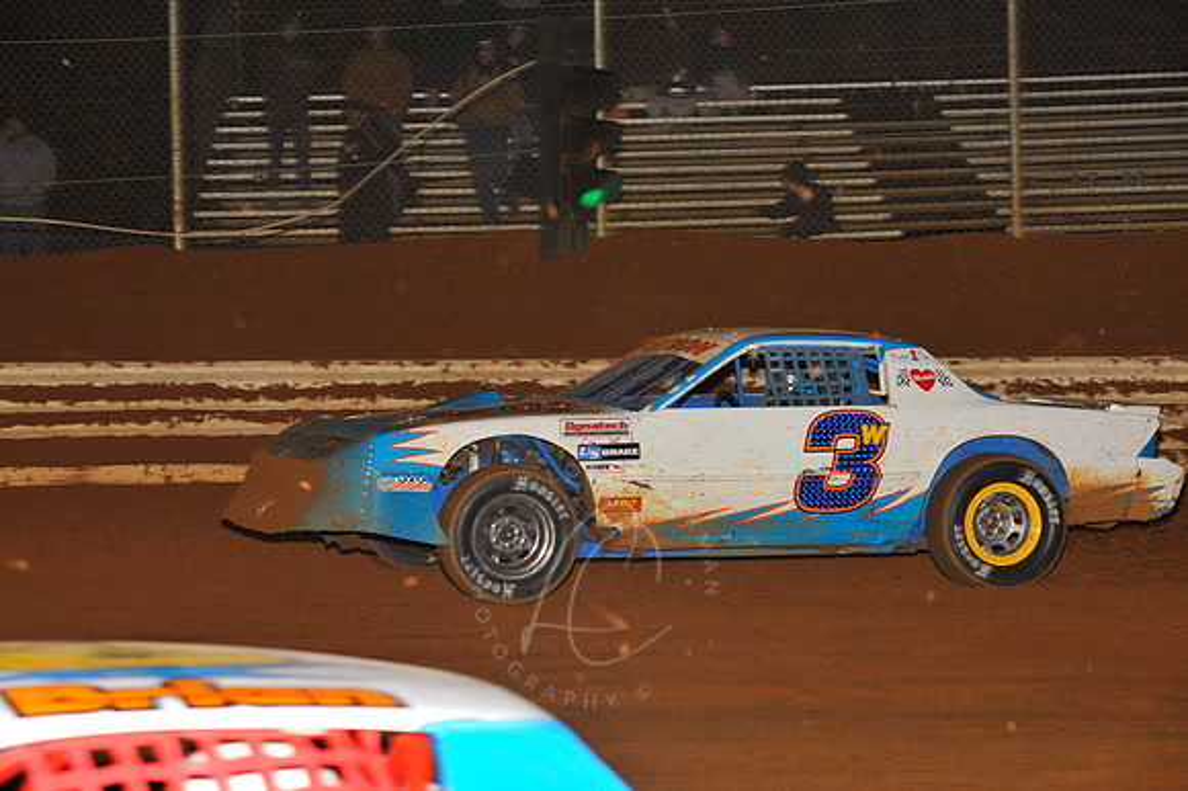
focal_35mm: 112
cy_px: 396
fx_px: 3694
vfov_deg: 12.2
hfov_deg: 18.3
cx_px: 594
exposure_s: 1/250
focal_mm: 112
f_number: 7.1
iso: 640
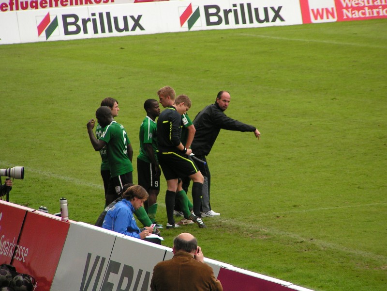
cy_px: 146
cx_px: 194
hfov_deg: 5.2
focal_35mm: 380
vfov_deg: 3.9
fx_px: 4248
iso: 80
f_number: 3.5
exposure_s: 1/400
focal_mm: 58
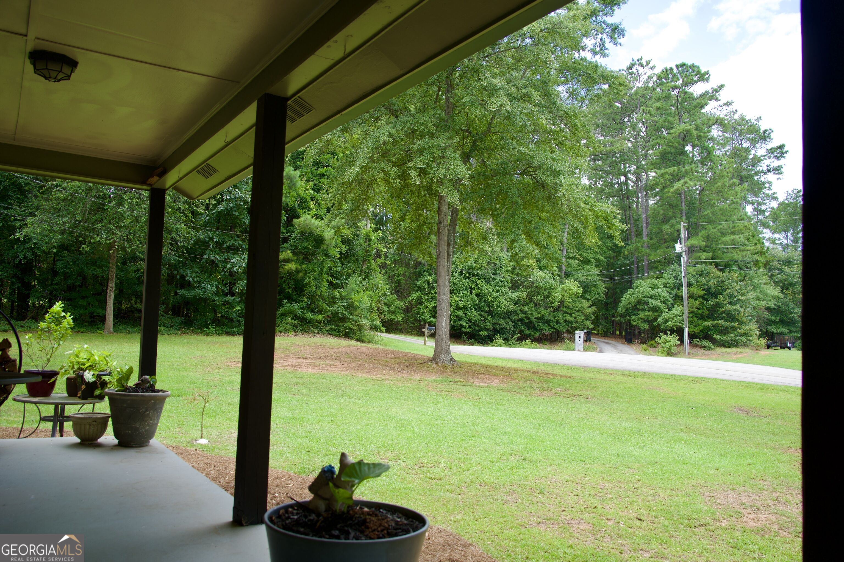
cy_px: 281
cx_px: 422
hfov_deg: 65.5
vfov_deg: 46.4
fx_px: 656
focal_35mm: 28
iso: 100
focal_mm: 28
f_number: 5
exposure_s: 1/100
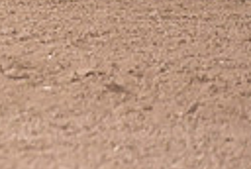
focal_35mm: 836
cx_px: -282
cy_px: -199
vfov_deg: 1.6
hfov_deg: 2.4
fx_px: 5842
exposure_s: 1/250
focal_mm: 185
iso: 2500
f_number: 3.5
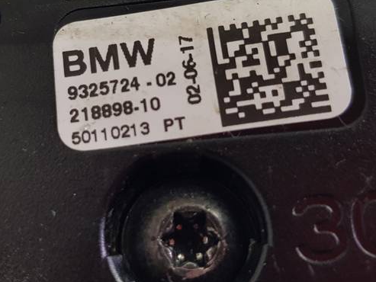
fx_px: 587
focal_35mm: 54
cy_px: 83
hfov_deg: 35.5
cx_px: 157
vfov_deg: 26.8
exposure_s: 1/100
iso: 80
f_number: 1.7
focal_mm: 4.2
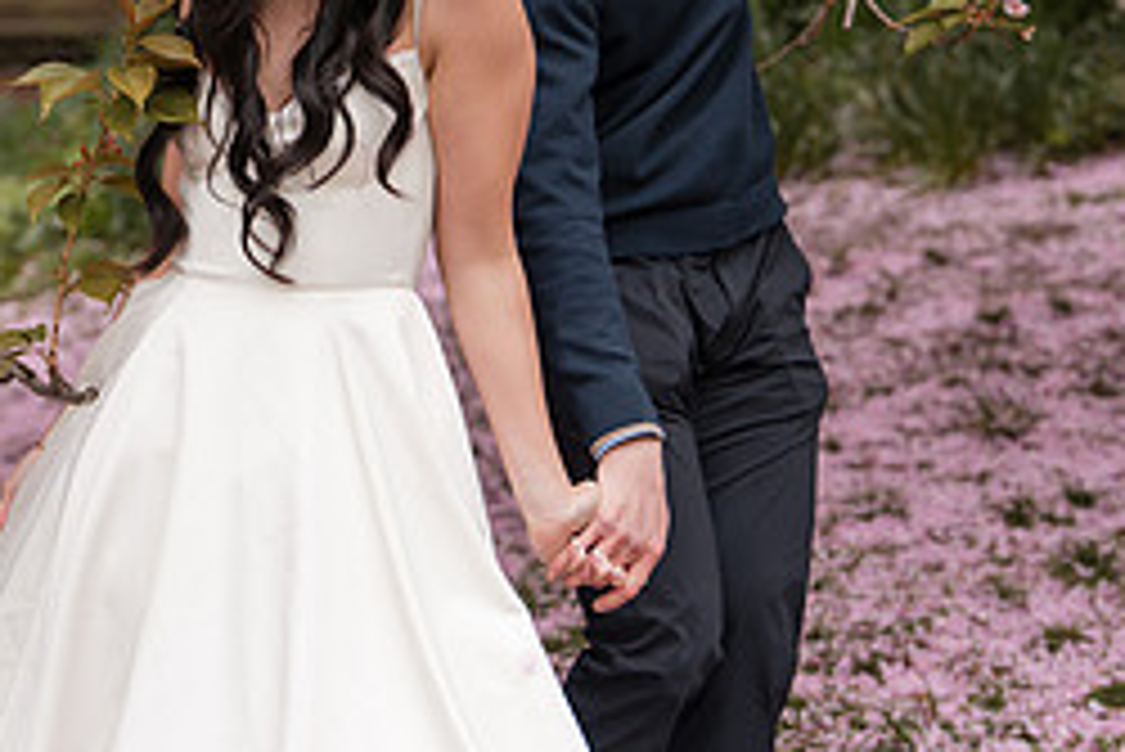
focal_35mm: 86
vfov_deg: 15.9
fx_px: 2689
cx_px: 360
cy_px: 218
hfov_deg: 23.5
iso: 200
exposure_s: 1/800
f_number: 2
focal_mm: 37
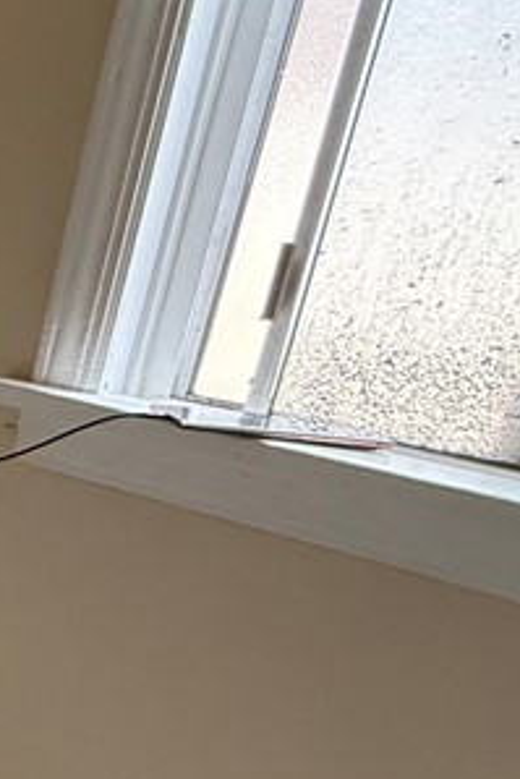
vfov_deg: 39.5
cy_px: 437
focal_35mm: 50
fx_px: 1082
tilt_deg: -16.7
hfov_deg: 16.9
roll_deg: -3.9
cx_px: -606
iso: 320
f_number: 2.2
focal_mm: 2.22
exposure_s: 1/99
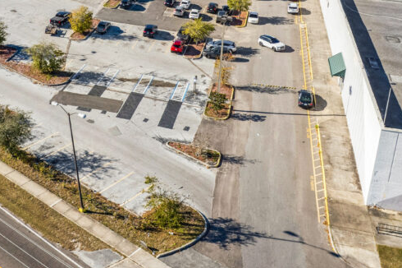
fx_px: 513
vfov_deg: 27.9
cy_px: 17
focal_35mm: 46
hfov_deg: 41.4
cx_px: 97
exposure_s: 1/400
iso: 100
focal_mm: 8.4
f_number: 2.8
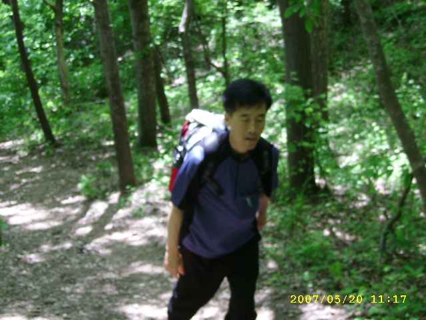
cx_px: 213
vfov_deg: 22.9
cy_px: 160
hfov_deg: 30.3
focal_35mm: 64
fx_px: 788
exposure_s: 1/46
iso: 100
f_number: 3.7
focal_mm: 10.75
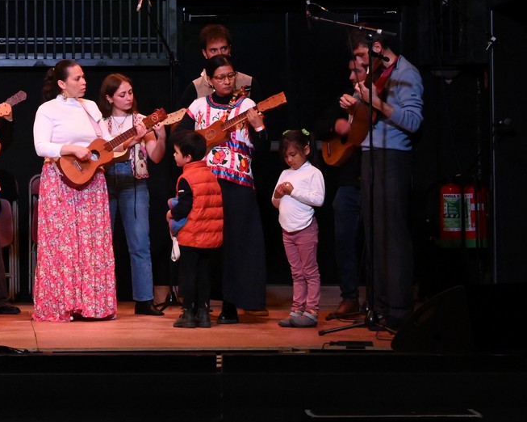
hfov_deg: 13.6
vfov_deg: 11.1
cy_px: 75
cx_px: -23
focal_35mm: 139
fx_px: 2169
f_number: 7.1
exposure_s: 1/80
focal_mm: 43
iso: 5000
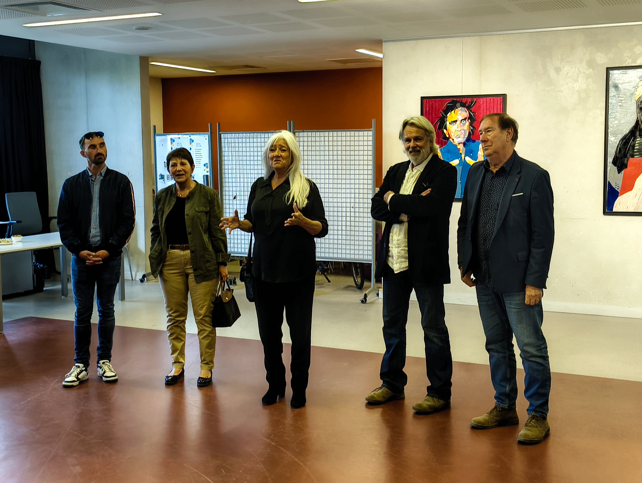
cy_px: 242
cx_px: 321
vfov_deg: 30.3
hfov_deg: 39.6
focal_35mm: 48
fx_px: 891
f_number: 1.87
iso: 229
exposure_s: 1/100
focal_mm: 5.56
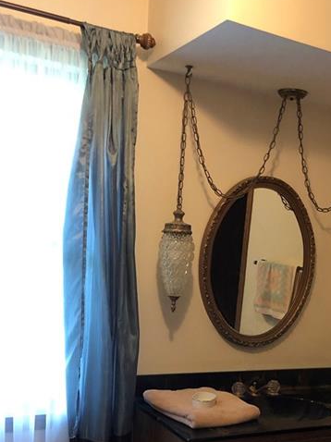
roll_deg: -4.6
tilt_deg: -10.3
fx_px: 574
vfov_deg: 40.7
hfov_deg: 32.1
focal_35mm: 45
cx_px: 192
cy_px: 341
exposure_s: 1/6
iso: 100
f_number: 1.8
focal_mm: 3.99
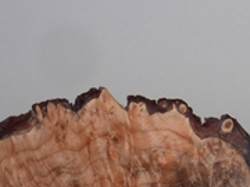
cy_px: 324
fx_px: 1235
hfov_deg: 11.4
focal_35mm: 171
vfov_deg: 8.4
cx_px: 269
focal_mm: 7.9
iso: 100
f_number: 3.8
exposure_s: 1/60
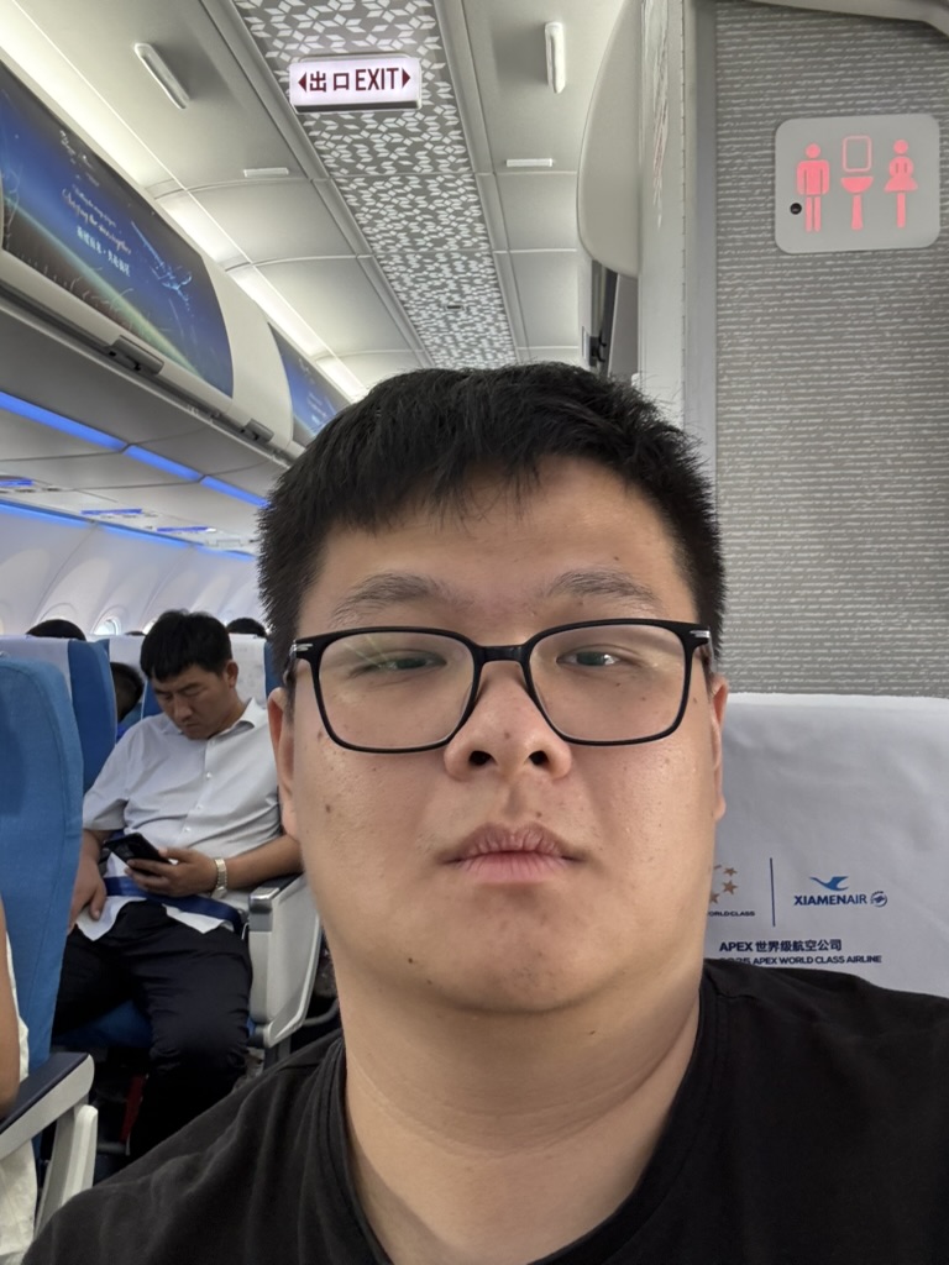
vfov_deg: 60.0
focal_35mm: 30
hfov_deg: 46.8
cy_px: 632
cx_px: 474
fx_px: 1097
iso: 200
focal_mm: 2.69
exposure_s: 1/52
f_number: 1.9
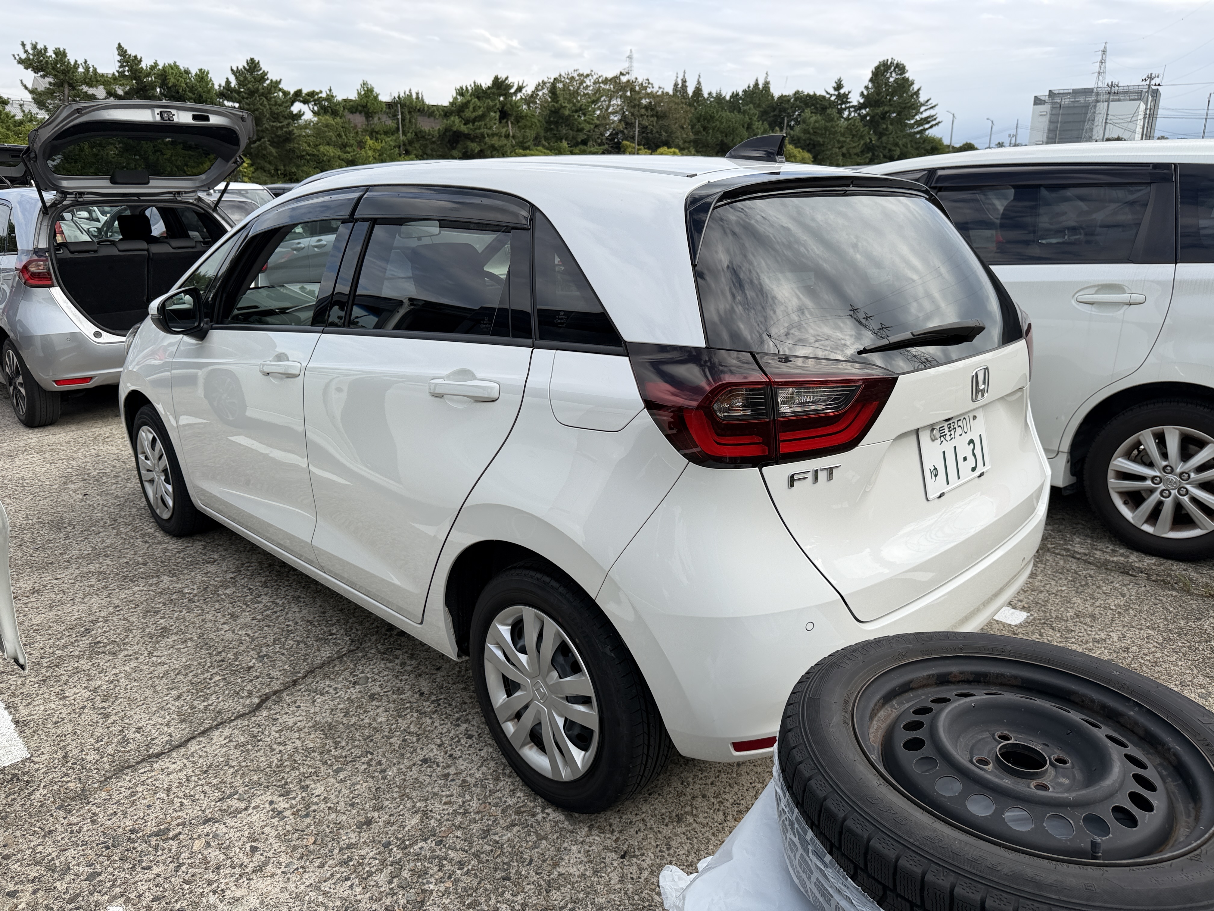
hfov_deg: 71.6
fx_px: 842
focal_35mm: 24
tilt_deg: -13.9
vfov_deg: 56.8
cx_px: 607
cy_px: 456
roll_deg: -0.7
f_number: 1.78
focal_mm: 6.76
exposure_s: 1/2445
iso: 80
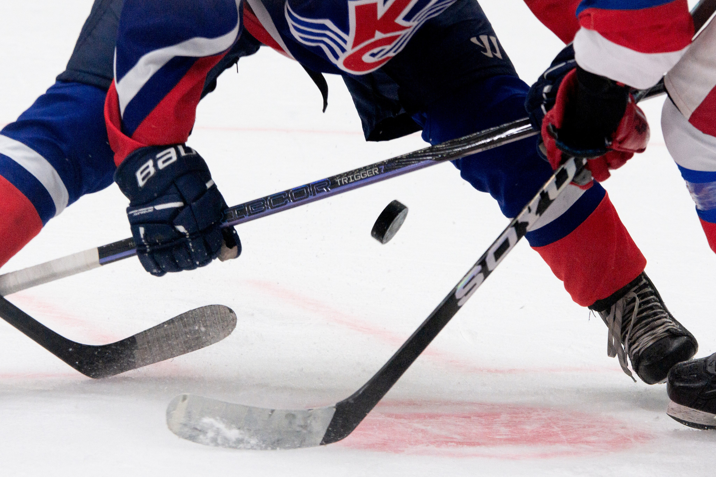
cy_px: 297
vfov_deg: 3.9
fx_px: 7017
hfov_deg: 5.8
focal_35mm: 353
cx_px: 352
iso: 2000
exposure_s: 1/1000
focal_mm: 160
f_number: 5.6
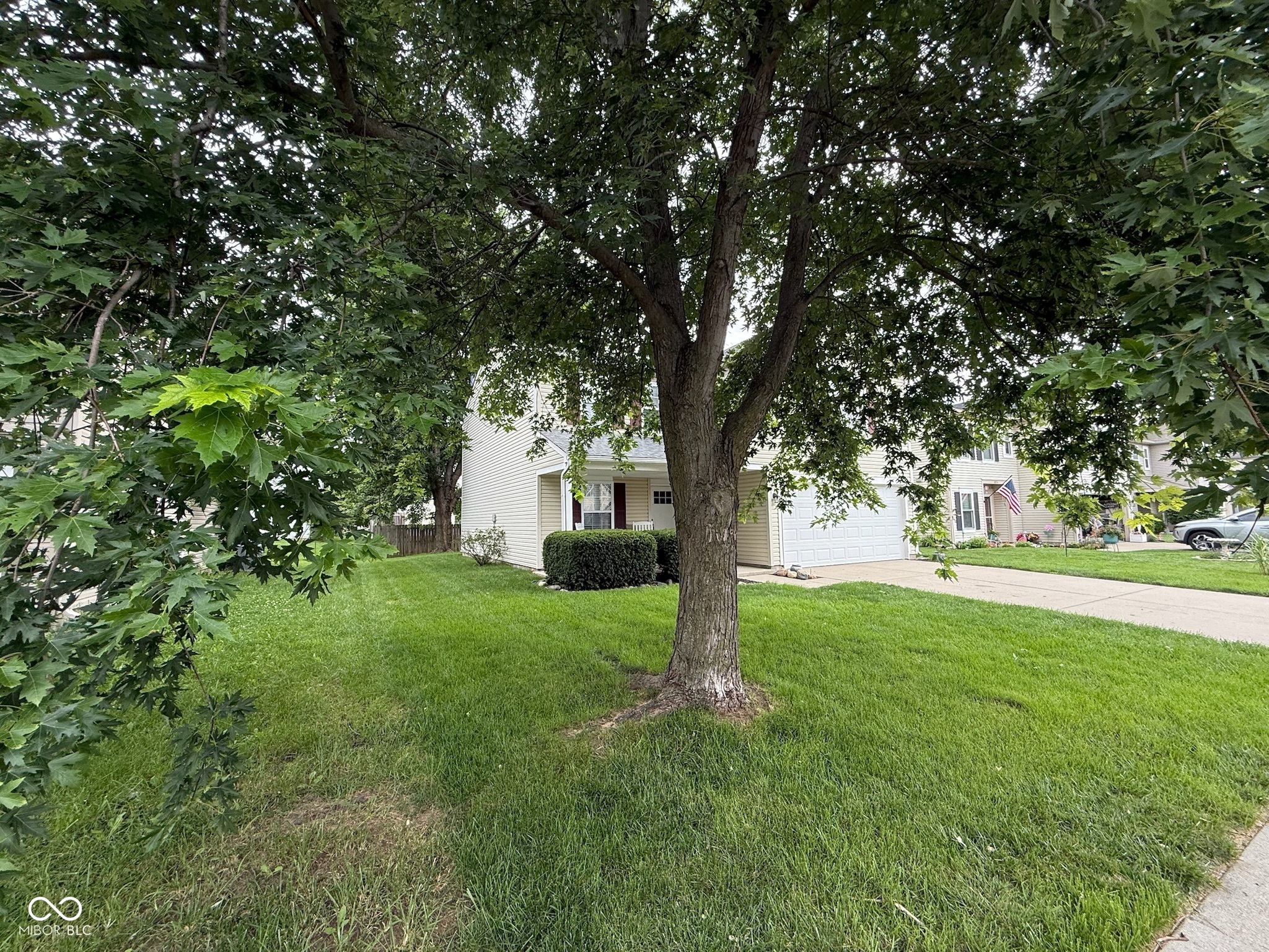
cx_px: 634
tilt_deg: +5.8
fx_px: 513
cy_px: 476
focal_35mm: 14
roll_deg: +1.7
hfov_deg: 102.1
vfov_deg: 85.7
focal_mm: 2.22
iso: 64
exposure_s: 1/342
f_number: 2.2
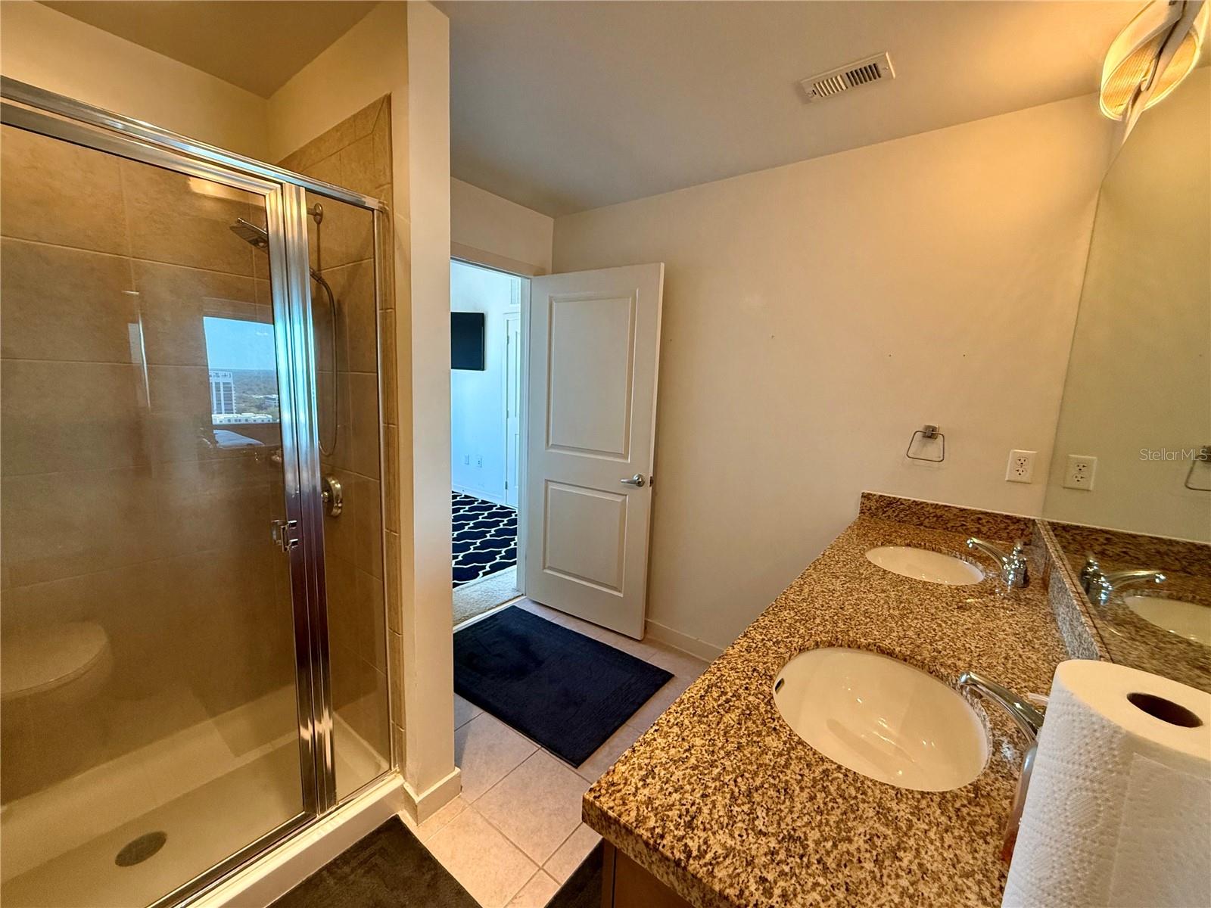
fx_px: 490
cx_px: 606
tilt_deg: -8.2
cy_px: 454
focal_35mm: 14
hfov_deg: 102.1
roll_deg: -2.4
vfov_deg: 85.7
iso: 320
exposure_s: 1/120
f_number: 2.2
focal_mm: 2.22
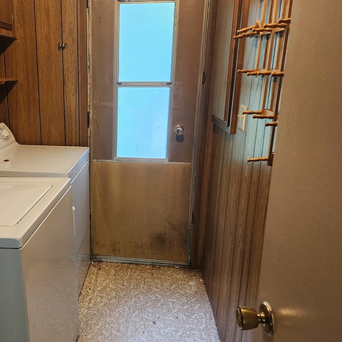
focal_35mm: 33
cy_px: 176
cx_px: 104
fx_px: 369
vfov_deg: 49.7
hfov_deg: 48.6
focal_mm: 6.4
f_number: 1.8
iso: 500
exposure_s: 1/60
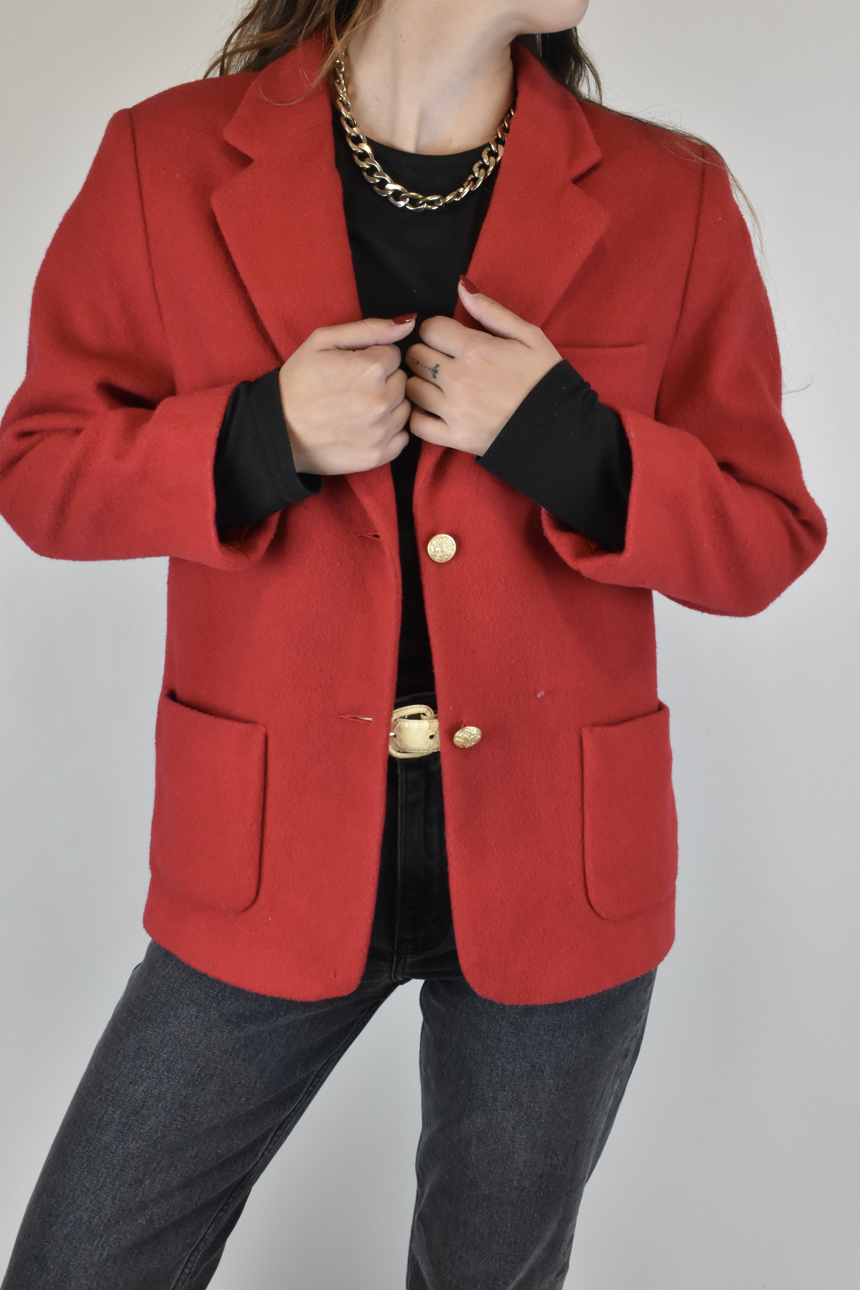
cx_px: 421
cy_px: 607
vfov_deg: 42.3
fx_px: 1667
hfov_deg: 28.9
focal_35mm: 47
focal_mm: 29
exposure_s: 1/60
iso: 1600
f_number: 13
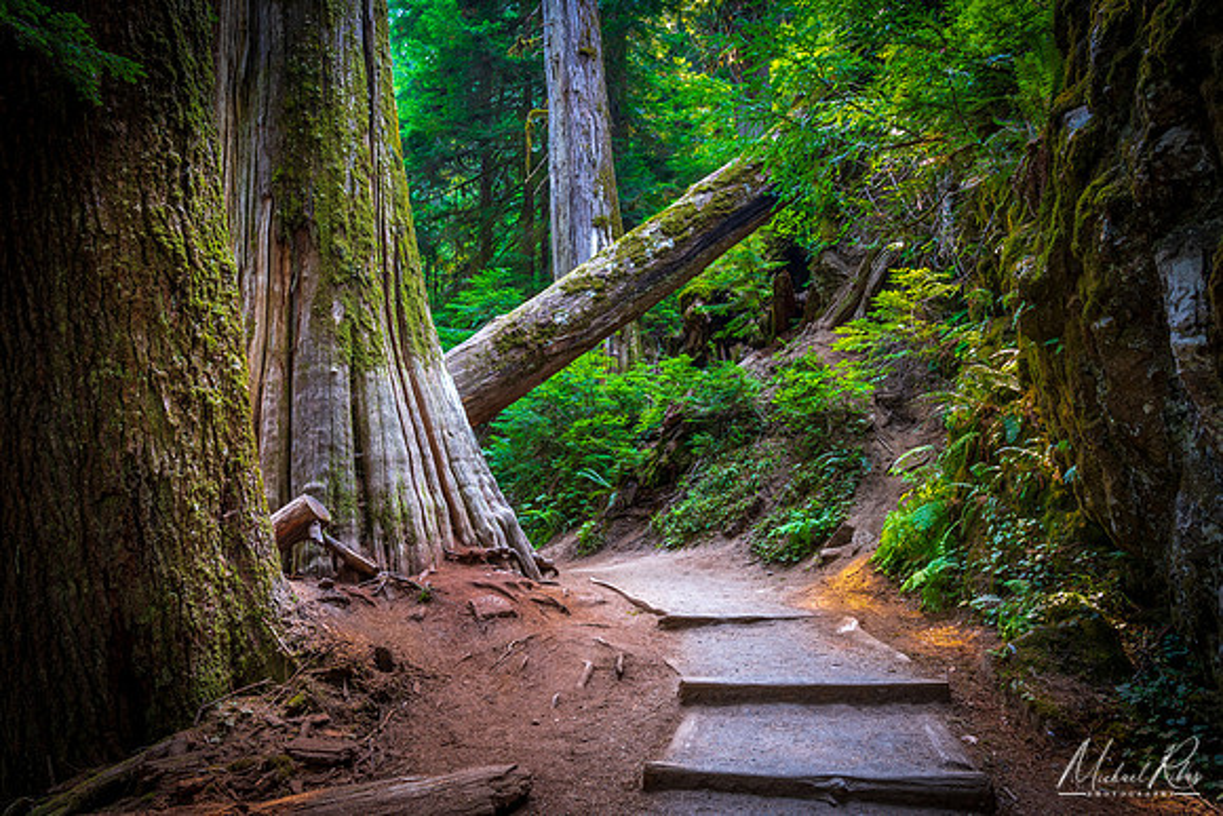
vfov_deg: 50.7
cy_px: 385
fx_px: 861
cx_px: 578
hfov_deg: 70.7
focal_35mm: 25
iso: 100
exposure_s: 1/2
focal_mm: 24
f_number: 13
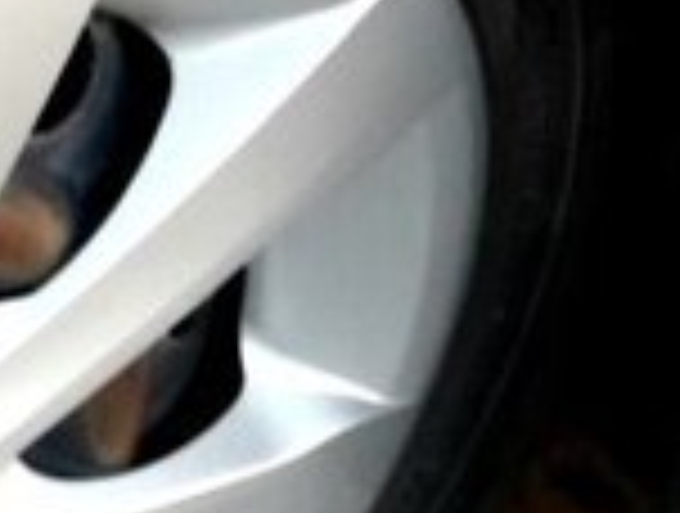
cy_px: 223
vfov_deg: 12.2
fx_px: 2402
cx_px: -784
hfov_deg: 13.3
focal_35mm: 122
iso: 125
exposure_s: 1/33
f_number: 1.9
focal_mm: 3.7
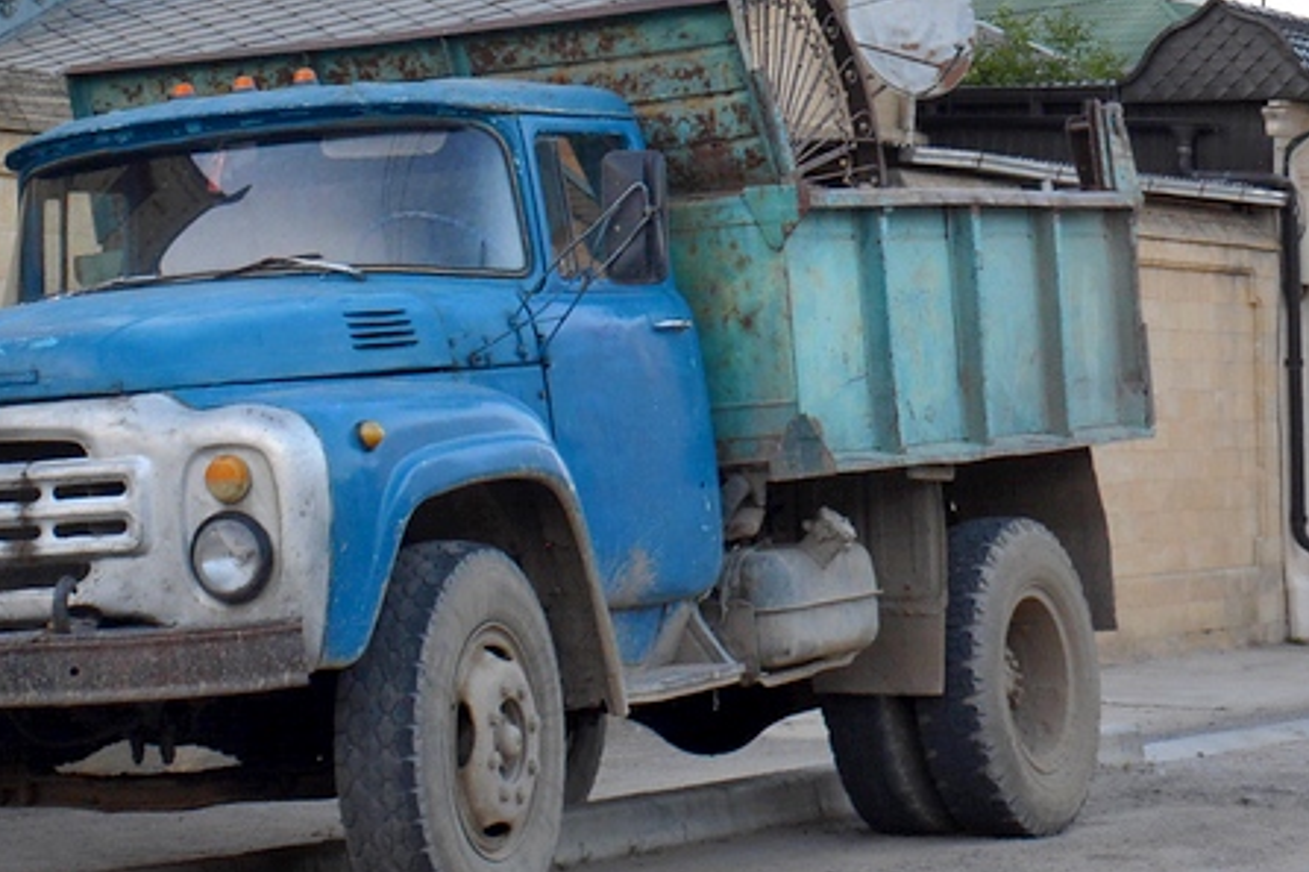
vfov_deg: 12.8
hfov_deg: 19.2
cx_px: 200
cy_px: -26
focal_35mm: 105
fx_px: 3816
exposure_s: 1/125
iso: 280
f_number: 5.6
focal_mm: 26
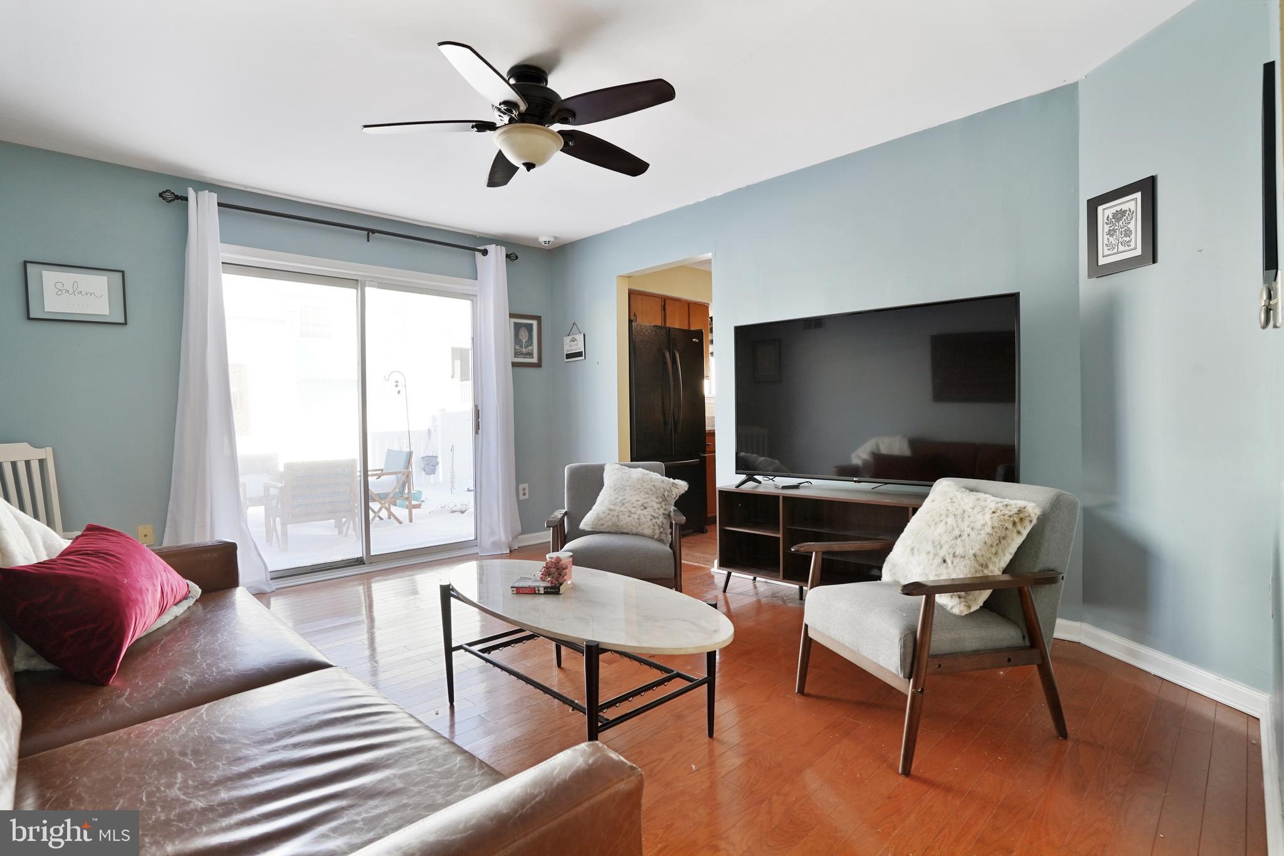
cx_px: 642
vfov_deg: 70.4
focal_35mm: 17
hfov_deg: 93.3
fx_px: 606
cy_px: 428
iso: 640
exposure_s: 1/100
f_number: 7.1
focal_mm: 17
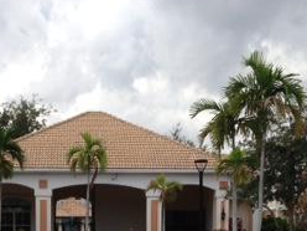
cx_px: 109
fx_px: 754
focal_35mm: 85
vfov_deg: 16.6
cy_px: 281
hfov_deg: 22.9
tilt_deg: -4.7
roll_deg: +1.2
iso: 50
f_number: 2.4
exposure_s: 1/324
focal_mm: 4.12
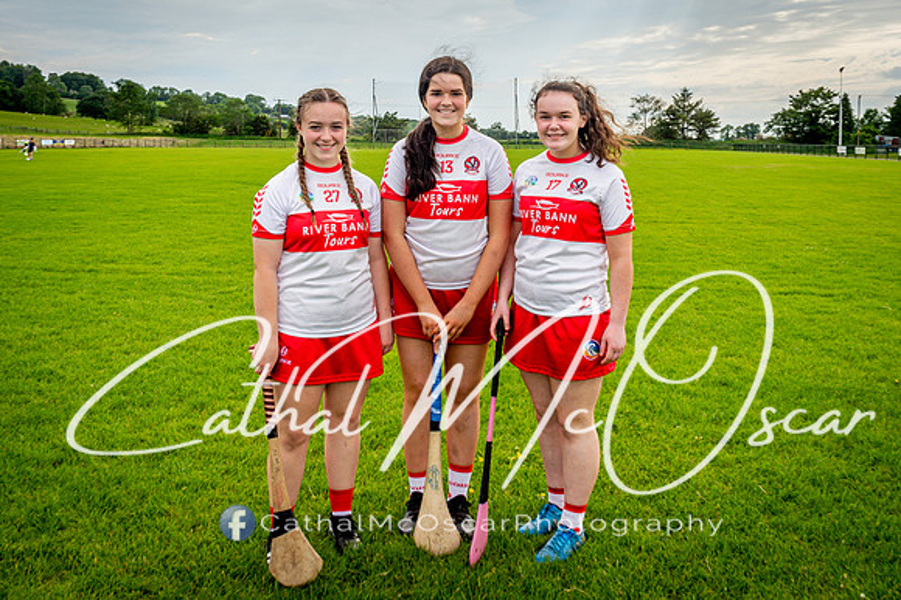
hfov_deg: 58.4
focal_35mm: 32
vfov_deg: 40.3
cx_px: 458
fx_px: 806
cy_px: 197
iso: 100
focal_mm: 24
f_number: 8
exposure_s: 1/100
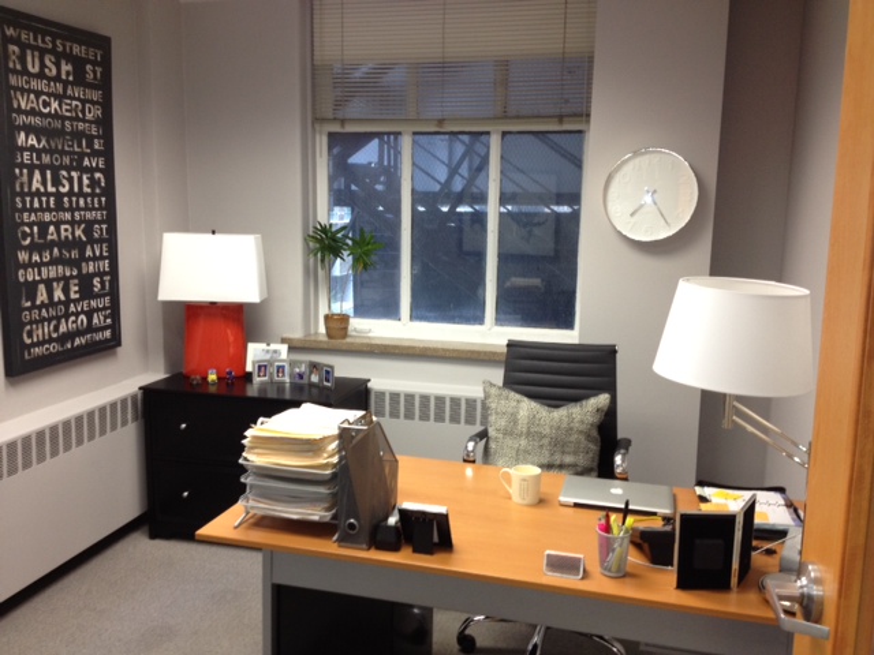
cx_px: 437
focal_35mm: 35
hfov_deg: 52.6
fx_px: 884
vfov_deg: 40.7
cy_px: 328
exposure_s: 1/20
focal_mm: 4.28
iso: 100
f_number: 2.4
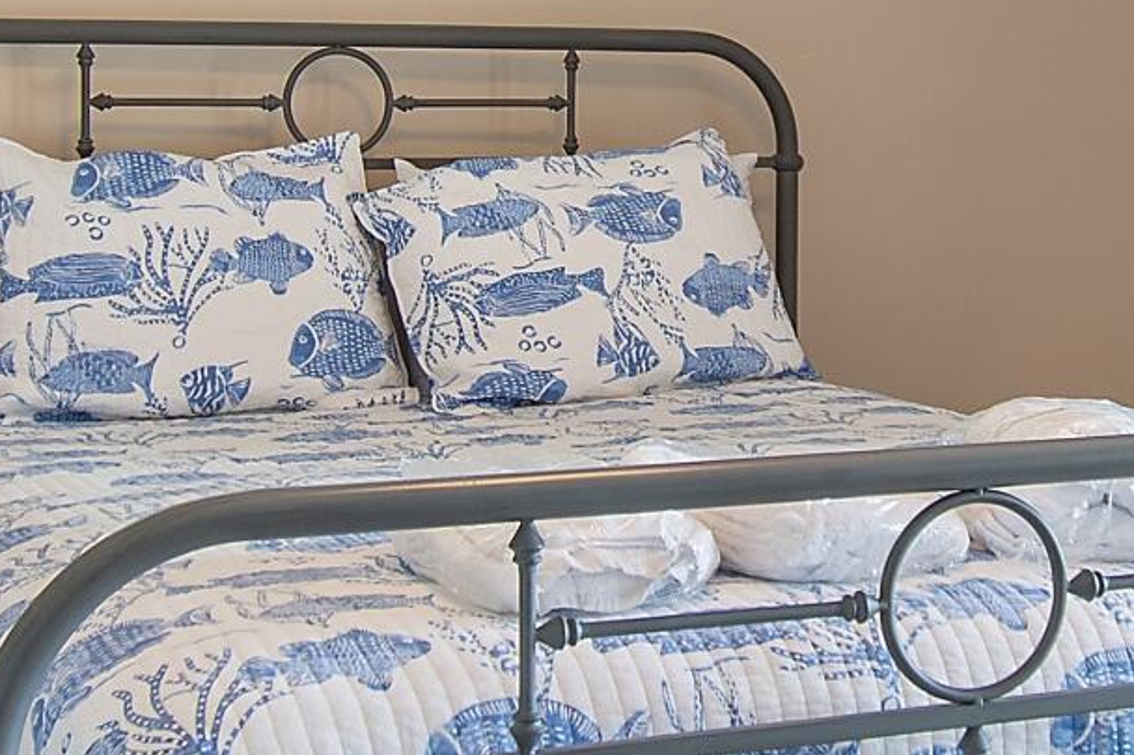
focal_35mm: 74
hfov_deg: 27.0
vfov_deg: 18.1
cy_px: 88
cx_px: 837
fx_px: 2330
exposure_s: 1/10
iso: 100
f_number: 4.5
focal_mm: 10
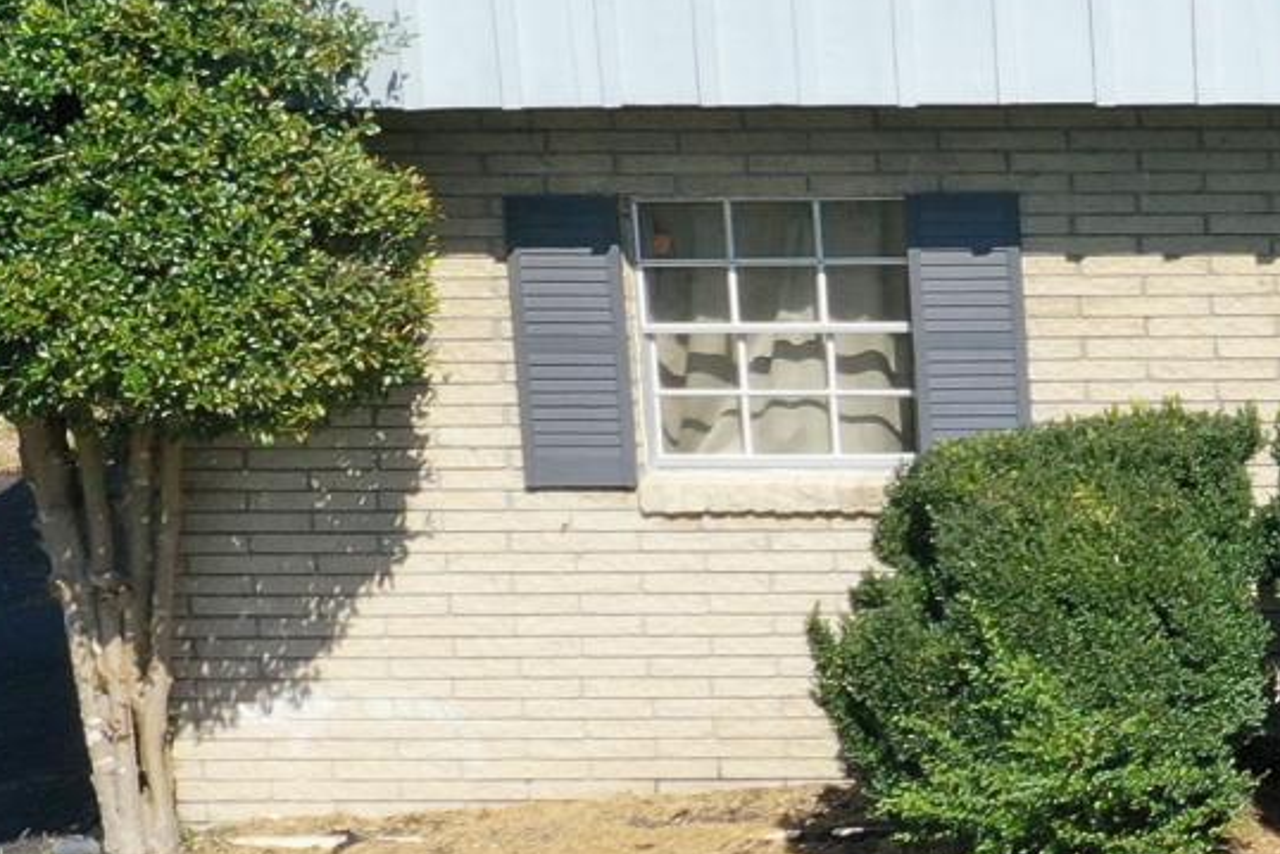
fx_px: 5548
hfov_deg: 11.6
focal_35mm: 156
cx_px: 2662
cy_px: 181
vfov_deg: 8.8
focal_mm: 10.26
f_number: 5.6
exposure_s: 1/400
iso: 100
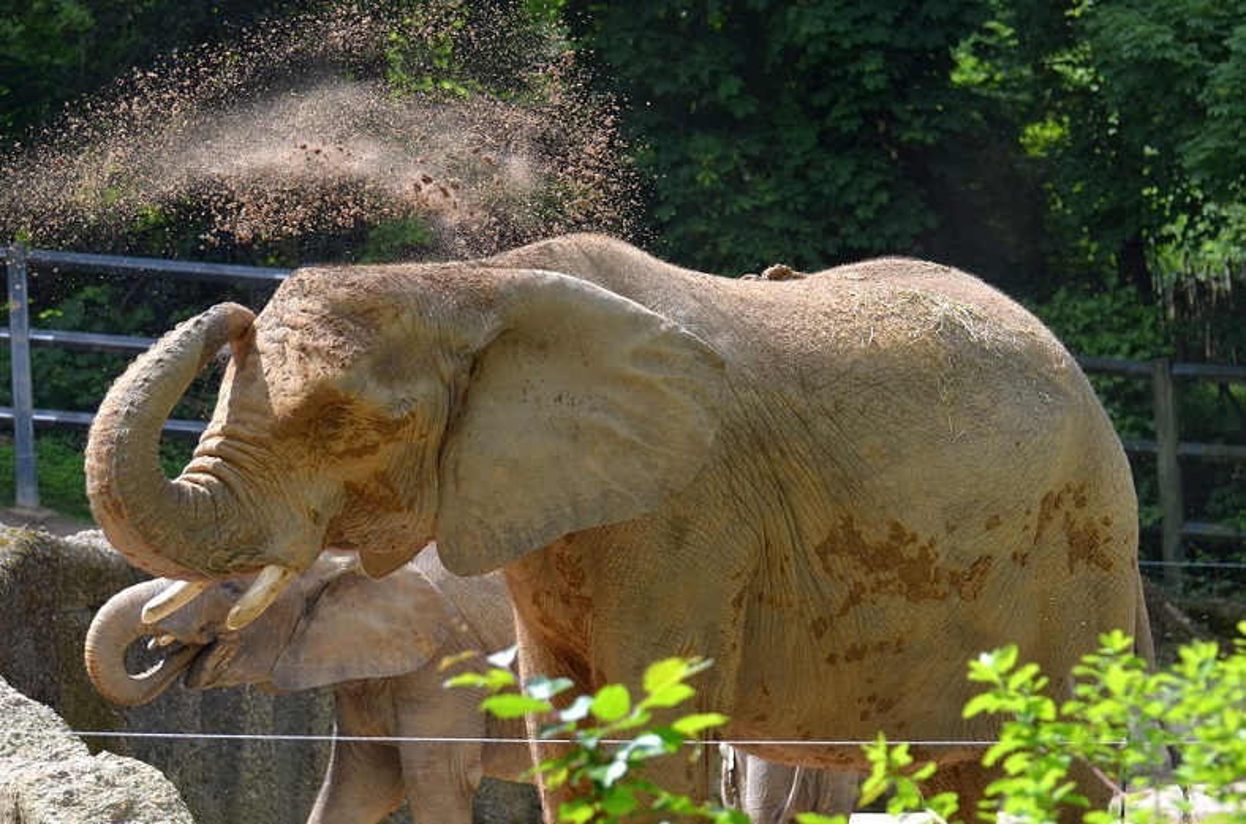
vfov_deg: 10.6
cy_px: 412
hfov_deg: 15.9
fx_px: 4453
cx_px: 623
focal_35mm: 129
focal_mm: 86
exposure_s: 1/1250
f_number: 4.5
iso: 400
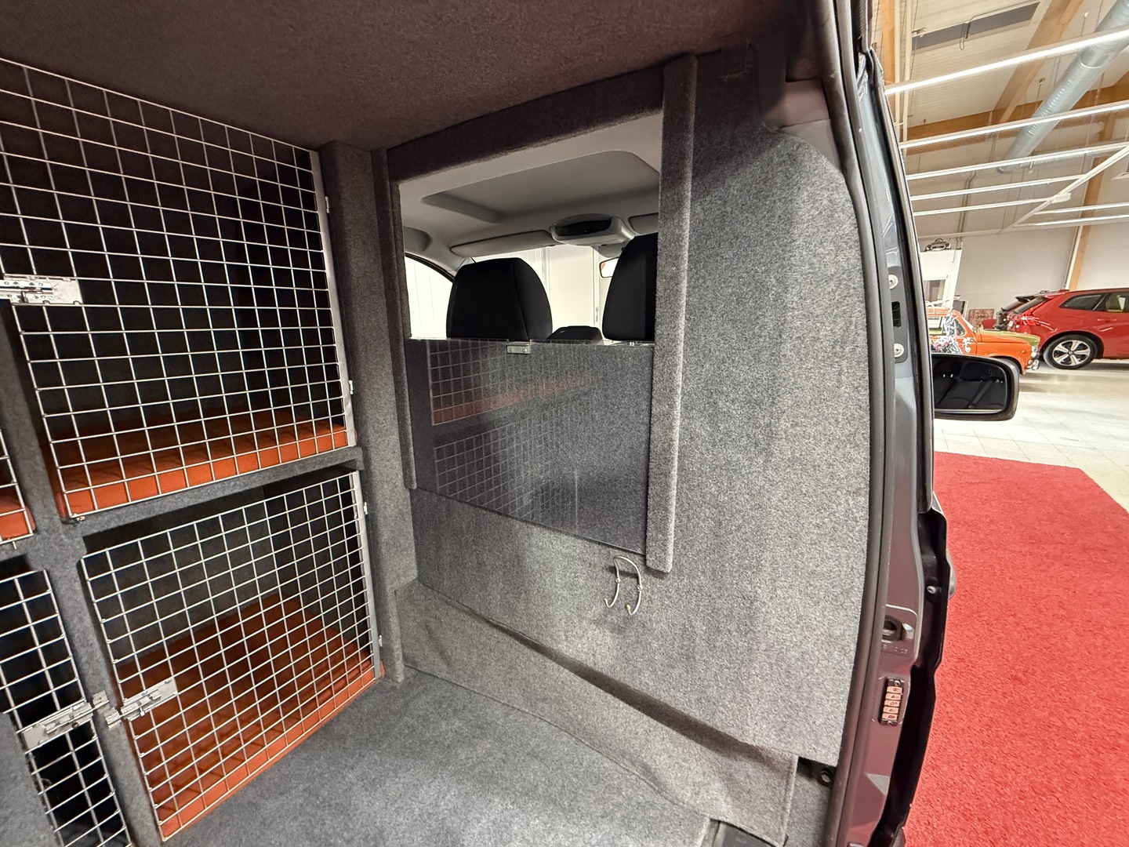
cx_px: 564
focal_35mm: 14
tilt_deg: -13.1
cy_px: 424
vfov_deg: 85.7
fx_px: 457
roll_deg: +2.2
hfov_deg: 102.1
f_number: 2.2
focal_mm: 2.22
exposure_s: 1/60
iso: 800
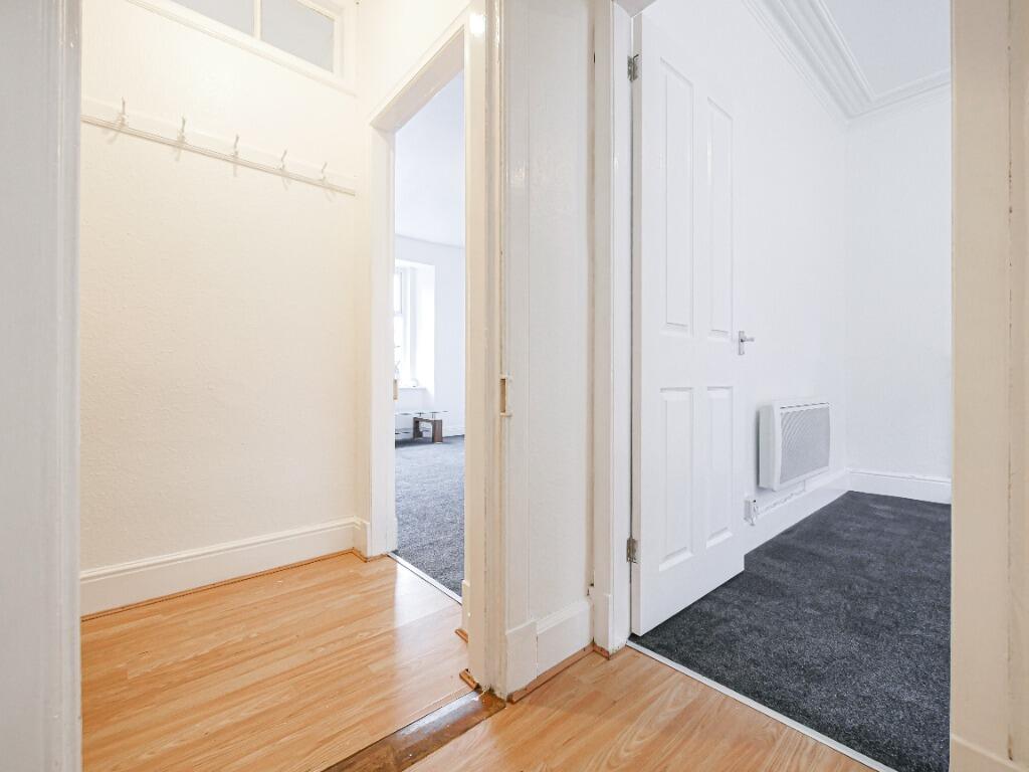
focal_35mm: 14
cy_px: 386
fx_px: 416
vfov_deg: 85.7
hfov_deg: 102.1
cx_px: 514
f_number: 4
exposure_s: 1/60
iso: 800
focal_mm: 7
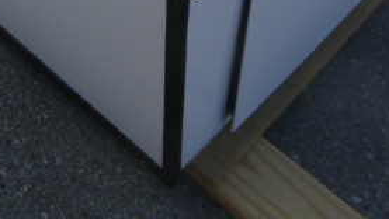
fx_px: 650
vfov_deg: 17.8
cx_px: -22
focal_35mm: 63
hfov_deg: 30.4
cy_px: -73
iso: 100
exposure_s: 1/500
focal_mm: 4.5
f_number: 3.9
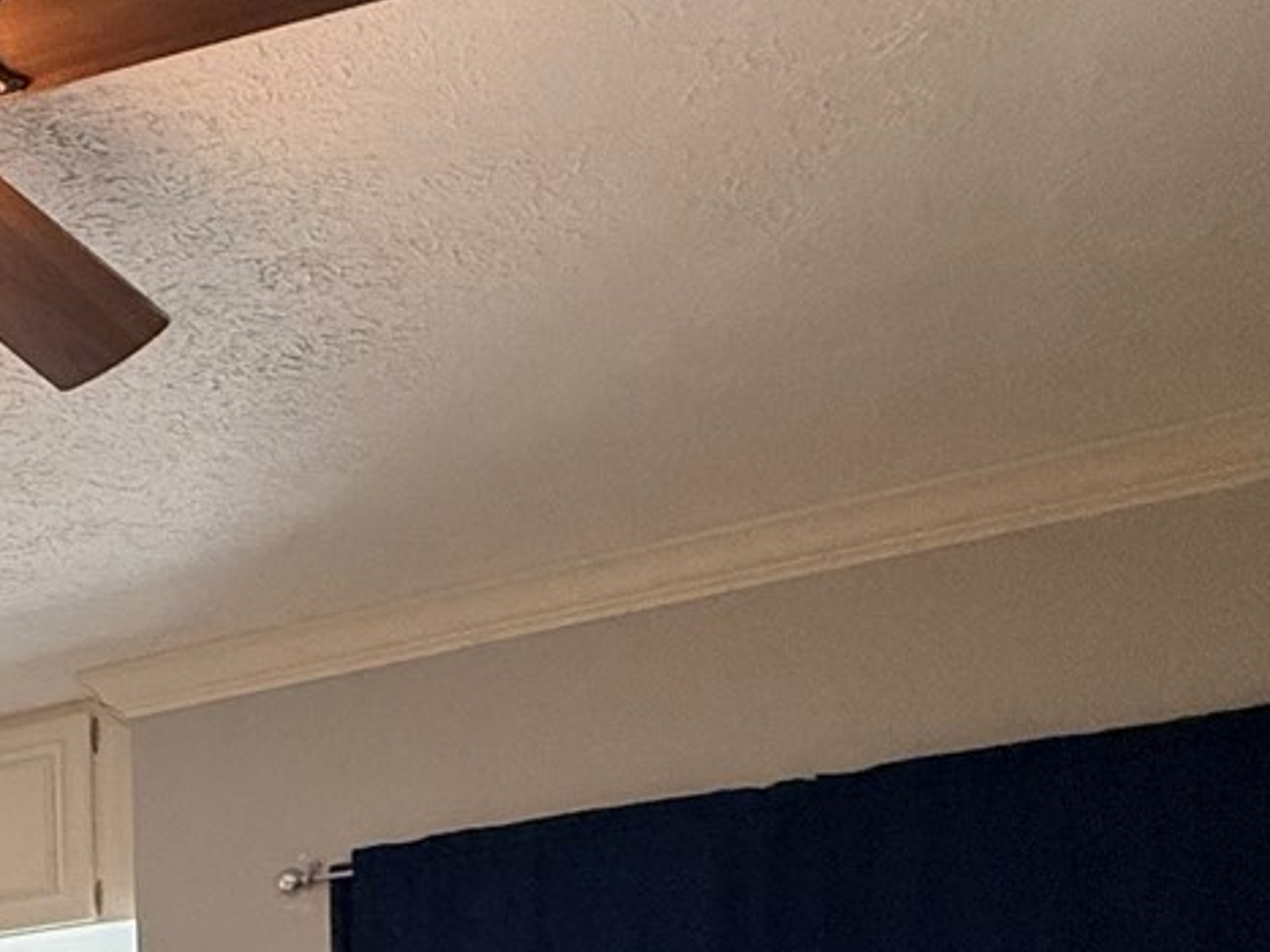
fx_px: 1761
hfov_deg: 30.1
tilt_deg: +0.7
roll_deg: +0.3
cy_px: 1308
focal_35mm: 48
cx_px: -441
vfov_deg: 25.2
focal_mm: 2.22
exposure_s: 1/120
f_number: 2.2
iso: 320
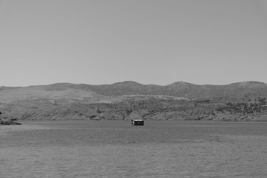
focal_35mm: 75
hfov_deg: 27.0
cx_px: 134
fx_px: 556
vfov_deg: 18.2
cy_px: 89
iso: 125
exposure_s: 1/950
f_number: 5.6
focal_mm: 50
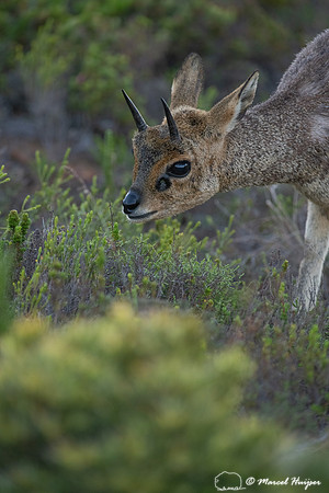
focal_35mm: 600
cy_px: 246
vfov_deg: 3.4
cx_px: 164
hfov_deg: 2.3
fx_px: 8224
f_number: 5.6
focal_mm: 600
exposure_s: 1/160
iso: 2000
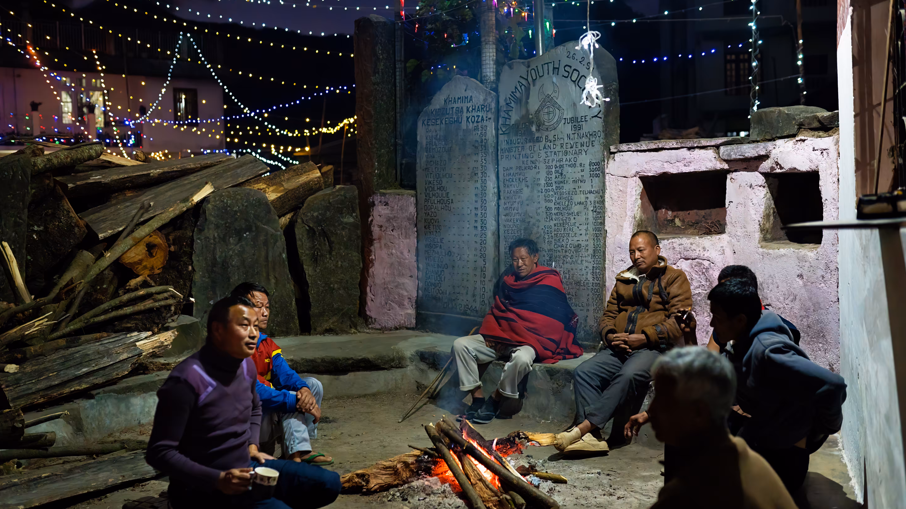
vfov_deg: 32.0
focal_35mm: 37
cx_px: 450
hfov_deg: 54.0
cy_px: 253
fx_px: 889
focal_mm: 35
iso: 2500
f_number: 2
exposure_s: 1/200
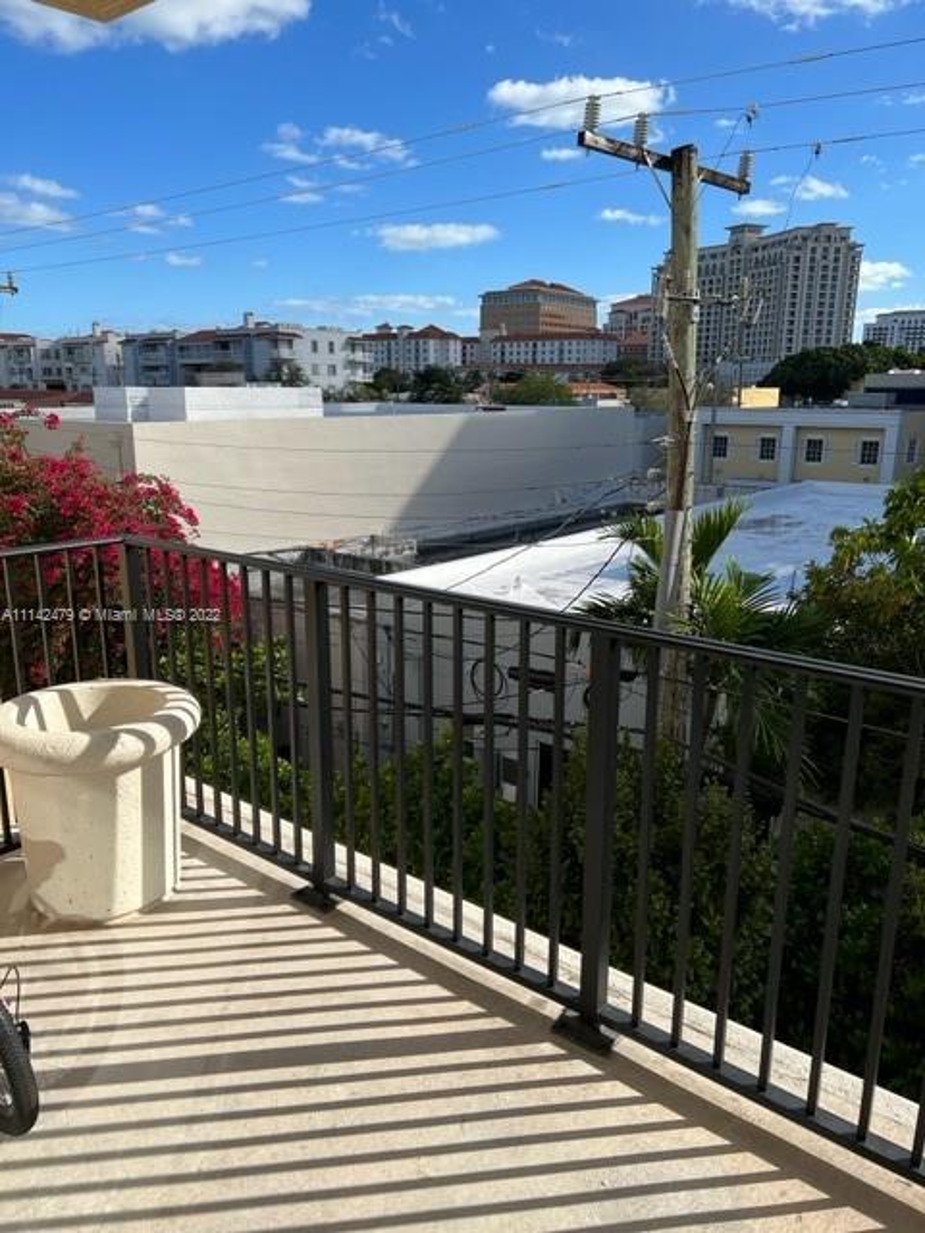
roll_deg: -0.2
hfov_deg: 53.1
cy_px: 616
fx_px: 926
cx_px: 462
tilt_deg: -14.2
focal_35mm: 26
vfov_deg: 67.3
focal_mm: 5.7
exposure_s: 1/3968
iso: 50
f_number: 1.5
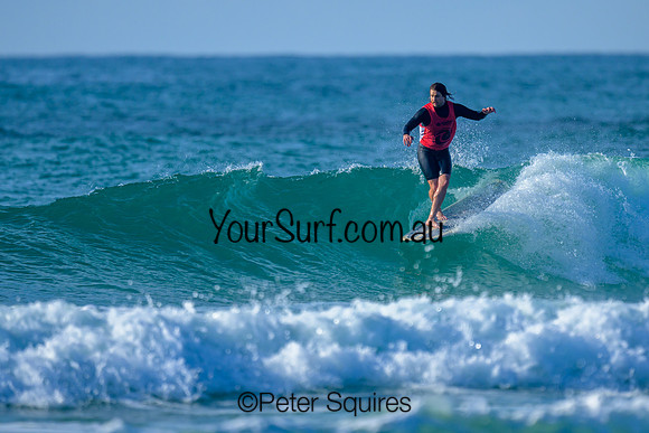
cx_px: 353
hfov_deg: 1.9
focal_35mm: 1100
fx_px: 19834
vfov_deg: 1.3
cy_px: 184
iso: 280
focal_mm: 800
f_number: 6.3
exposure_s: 1/2000
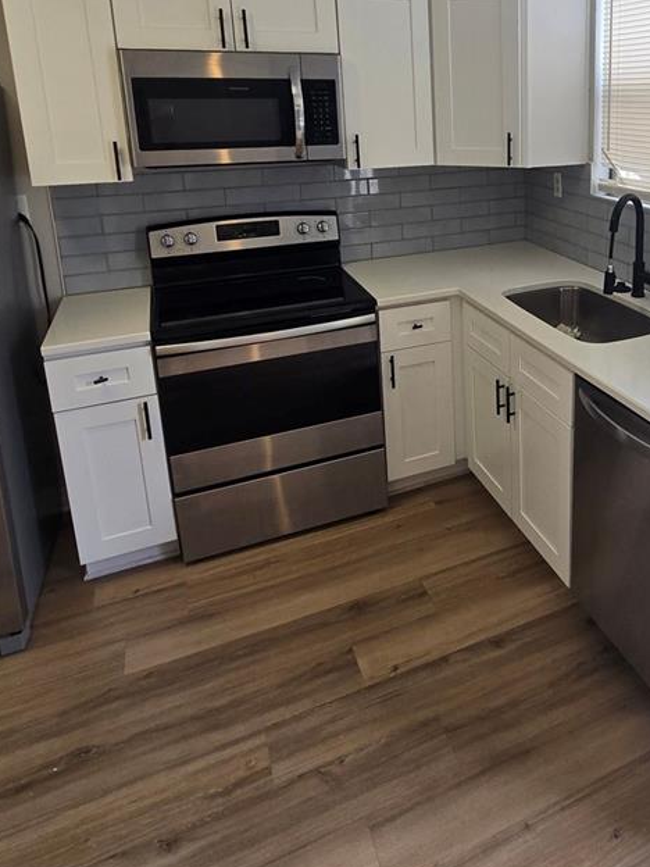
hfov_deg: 51.2
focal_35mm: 25
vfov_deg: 66.4
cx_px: 526
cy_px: 253
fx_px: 626
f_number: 2.2
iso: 50
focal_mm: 2.2
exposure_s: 1/120
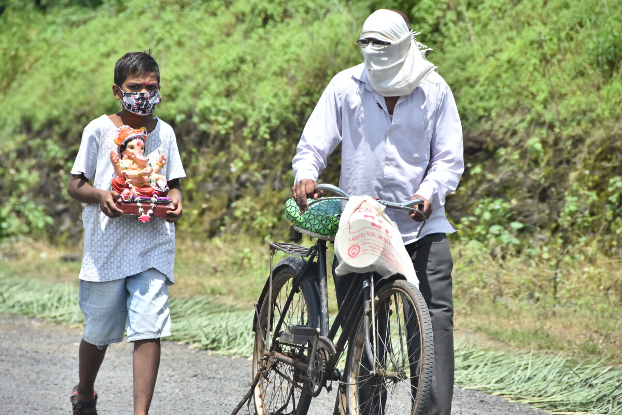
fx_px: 5183
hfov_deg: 6.9
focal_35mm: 300
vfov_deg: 4.6
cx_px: 311
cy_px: 208
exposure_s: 1/1250
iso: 250
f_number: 5.6
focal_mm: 200
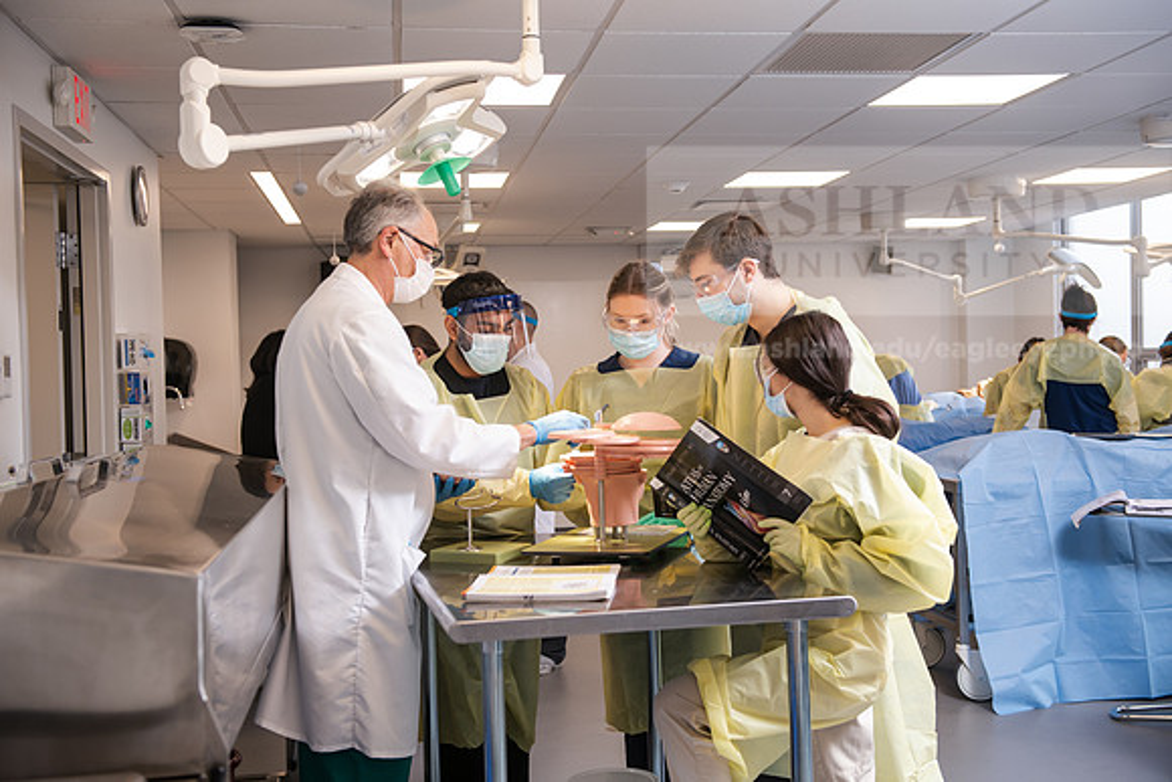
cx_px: 586
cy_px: 391
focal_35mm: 44
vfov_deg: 30.5
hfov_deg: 44.5
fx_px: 1433
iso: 500
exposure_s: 1/160
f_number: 4
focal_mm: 44
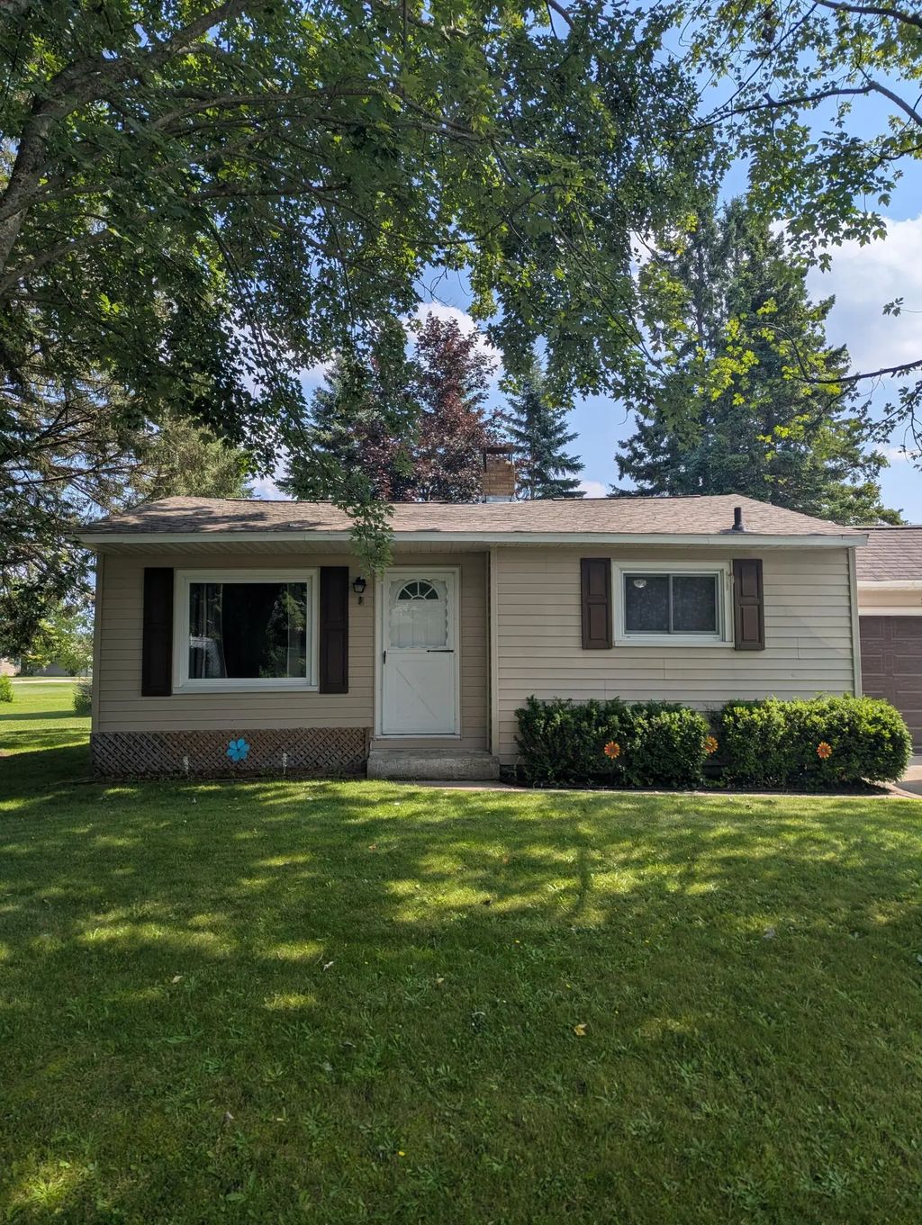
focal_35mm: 24
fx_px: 851
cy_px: 612
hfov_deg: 56.9
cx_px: 461
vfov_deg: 71.5
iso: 47
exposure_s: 1/2358
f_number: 1.85
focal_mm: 6.81
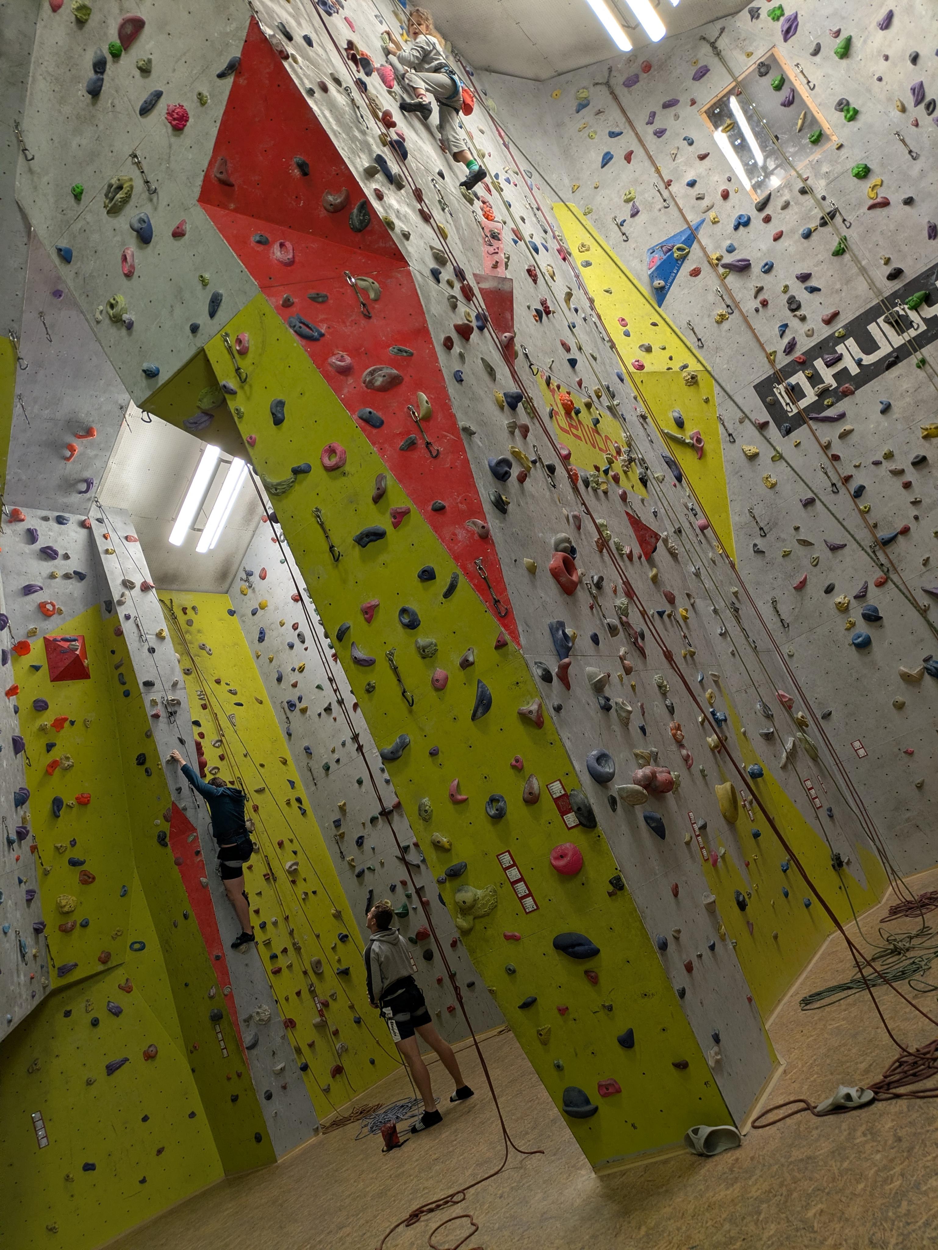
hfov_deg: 54.9
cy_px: 625
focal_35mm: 25
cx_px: 469
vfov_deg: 69.4
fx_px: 902
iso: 71
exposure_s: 1/50
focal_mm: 5.43
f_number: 1.89
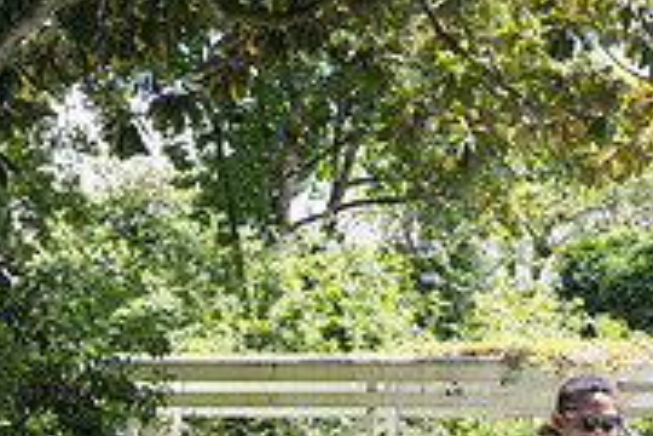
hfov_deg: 19.5
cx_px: 559
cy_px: 456
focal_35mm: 103
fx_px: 1868
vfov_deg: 13.1
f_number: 5.6
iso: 640
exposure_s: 1/400
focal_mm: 32
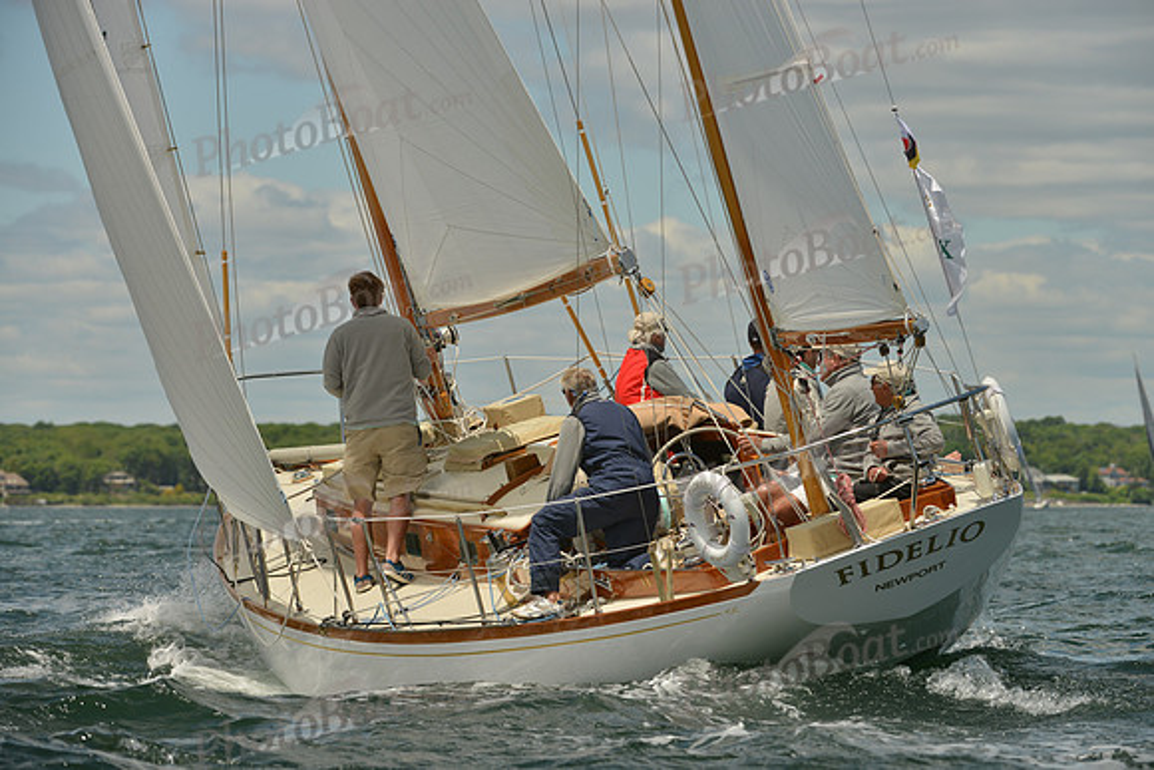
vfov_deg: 6.9
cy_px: 385
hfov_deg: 10.3
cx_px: 577
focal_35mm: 200
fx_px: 6412
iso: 200
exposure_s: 1/1000
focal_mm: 200
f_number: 7.1
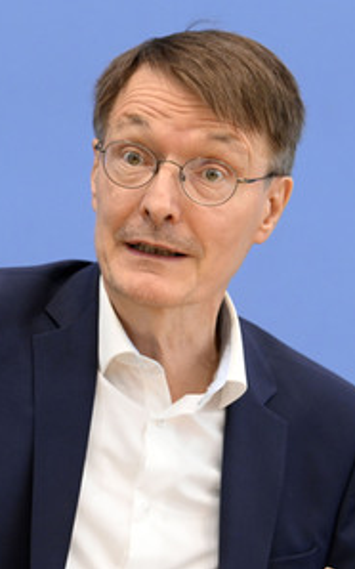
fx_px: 2774
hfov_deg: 7.3
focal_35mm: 179
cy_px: 284
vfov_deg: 11.7
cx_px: 96
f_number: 5.6
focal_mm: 116
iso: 5000
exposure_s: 1/640
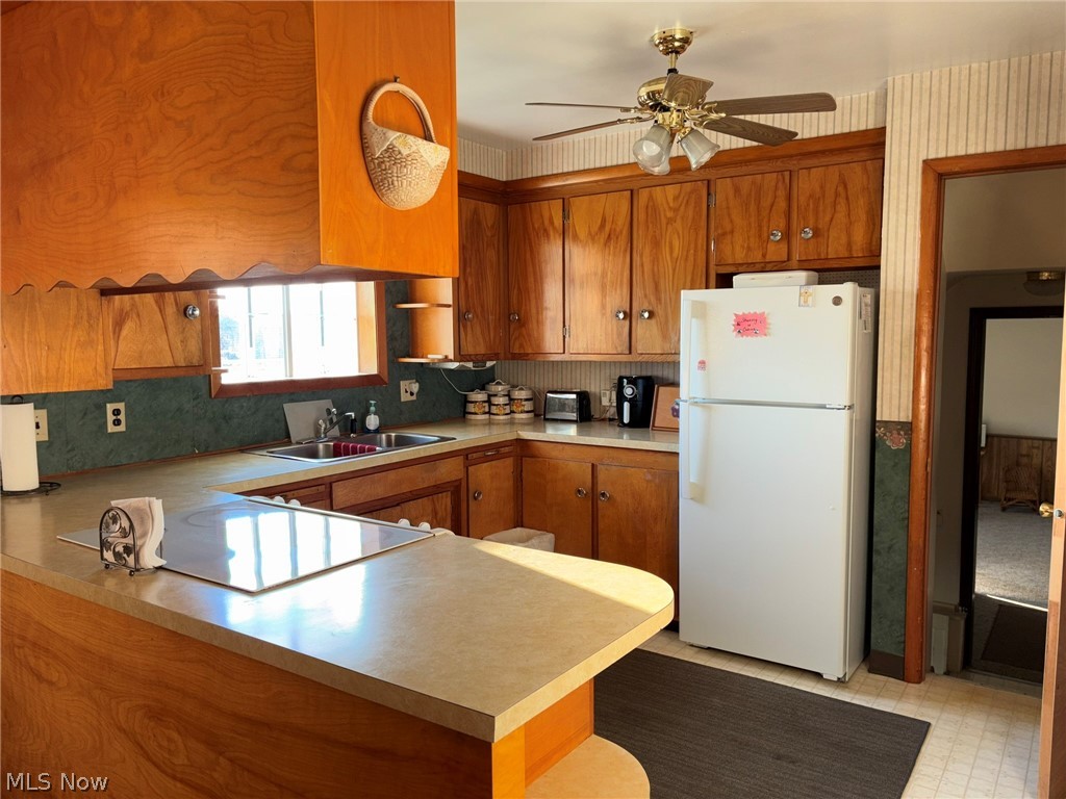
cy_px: 400
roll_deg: +0.7
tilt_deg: -5.3
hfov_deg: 67.3
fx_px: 801
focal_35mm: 26
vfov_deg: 53.1
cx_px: 533
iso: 32
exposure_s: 1/41
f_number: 1.6
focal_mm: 5.96
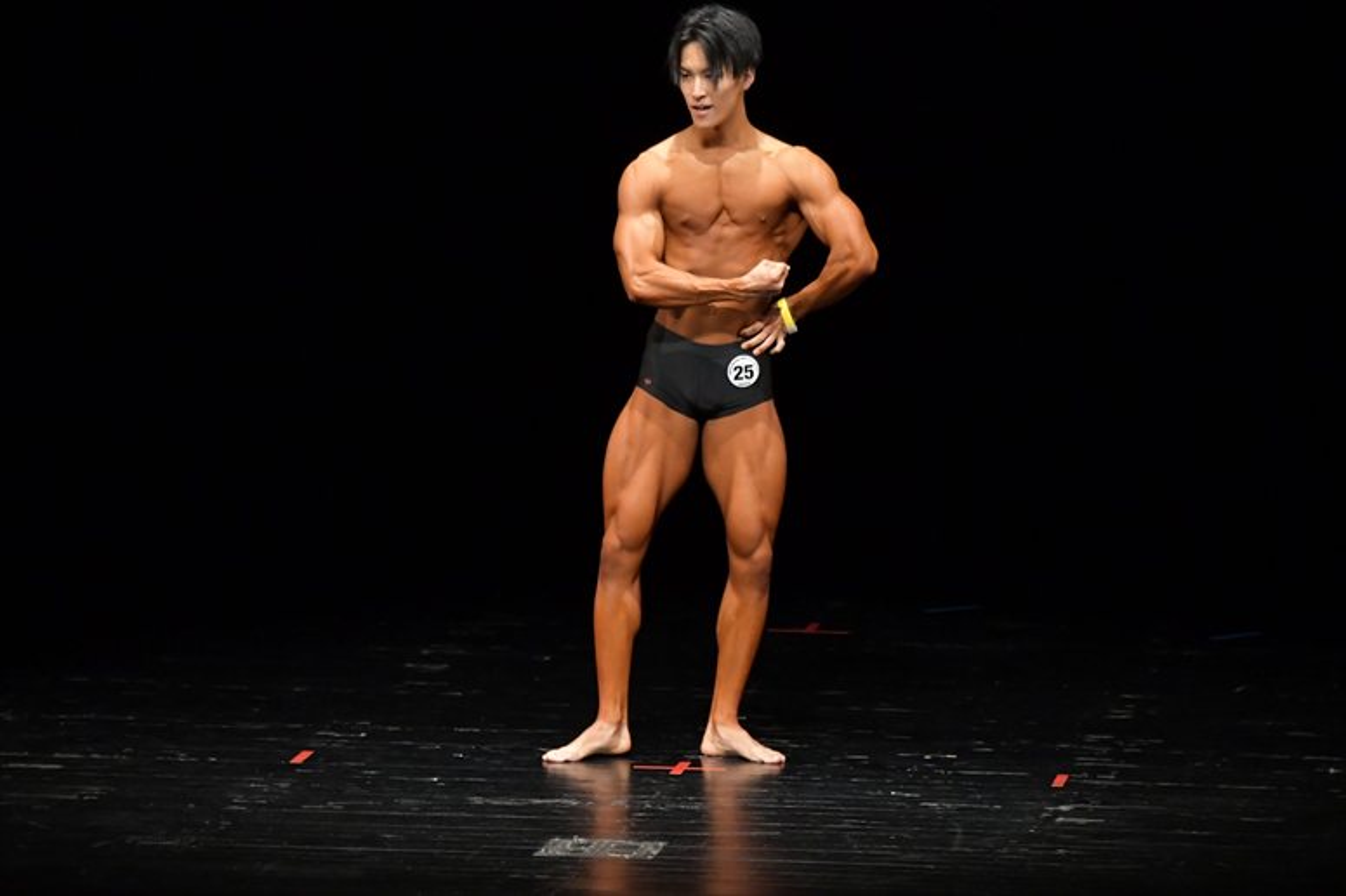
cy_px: 448
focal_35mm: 270
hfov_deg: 7.6
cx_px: 673
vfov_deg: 5.1
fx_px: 10090
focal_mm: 180
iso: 4000
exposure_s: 1/400
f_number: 5.6
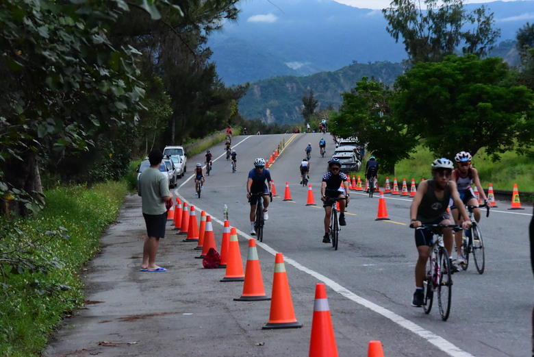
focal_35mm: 145
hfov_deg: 14.1
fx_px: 2152
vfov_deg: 9.5
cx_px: 267
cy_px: 178
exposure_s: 1/4000
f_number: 11
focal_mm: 145
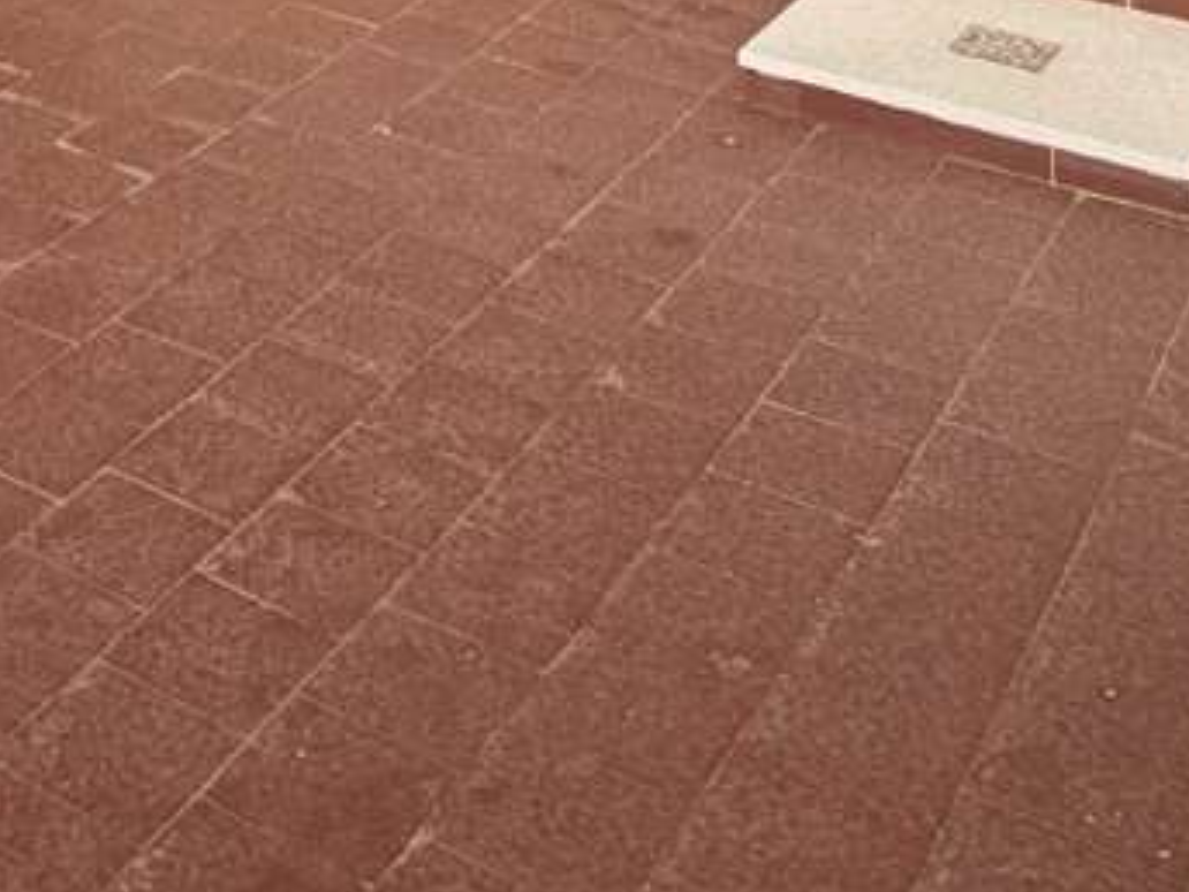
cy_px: -949
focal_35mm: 61
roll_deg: +1.3
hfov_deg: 28.8
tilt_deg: +4.1
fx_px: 2095
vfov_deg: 16.9
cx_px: -104
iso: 50
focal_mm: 2.22
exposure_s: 1/6173
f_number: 2.2
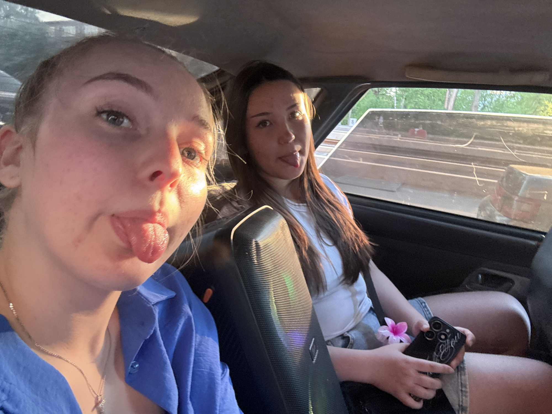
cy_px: 207
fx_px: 367
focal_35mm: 23
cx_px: 276
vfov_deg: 58.9
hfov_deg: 73.9
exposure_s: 1/60
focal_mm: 2.69
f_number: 1.9
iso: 125
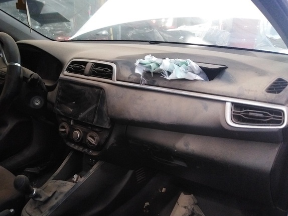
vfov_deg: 42.7
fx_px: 274
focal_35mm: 33
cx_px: 110
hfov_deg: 54.8
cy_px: 131
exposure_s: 1/20
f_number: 2.2
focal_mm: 3.46
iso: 505
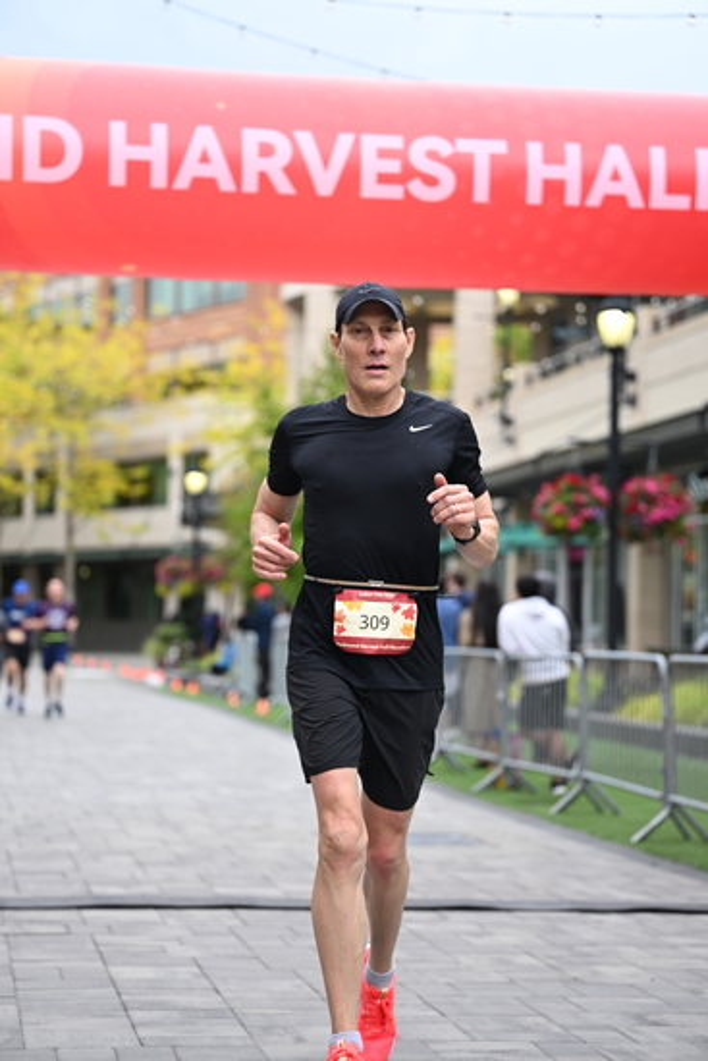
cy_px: 530
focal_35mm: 83
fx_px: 2447
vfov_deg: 24.5
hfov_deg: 16.5
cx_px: 354
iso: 640
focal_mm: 83
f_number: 2.8
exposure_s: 1/2000
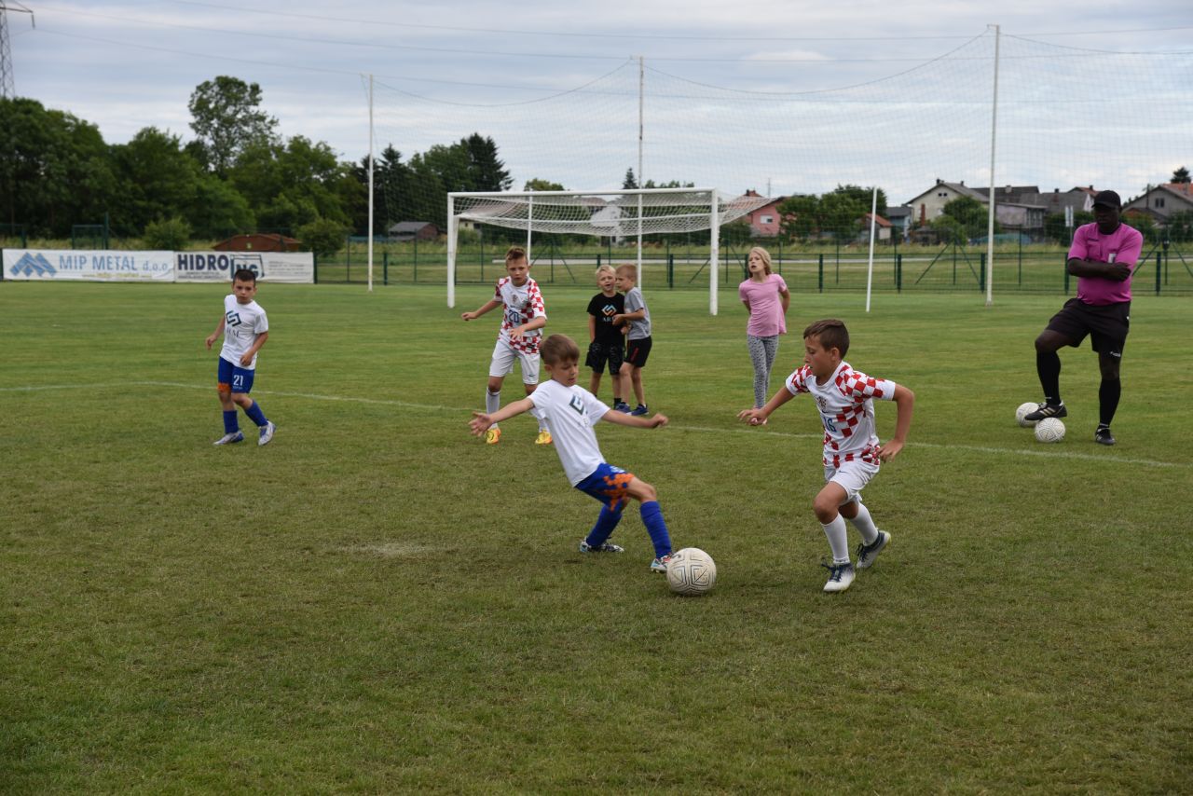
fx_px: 2188
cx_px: 596
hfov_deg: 30.5
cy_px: 398
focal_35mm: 66
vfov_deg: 20.6
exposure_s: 1/250
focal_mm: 66
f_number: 8
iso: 220
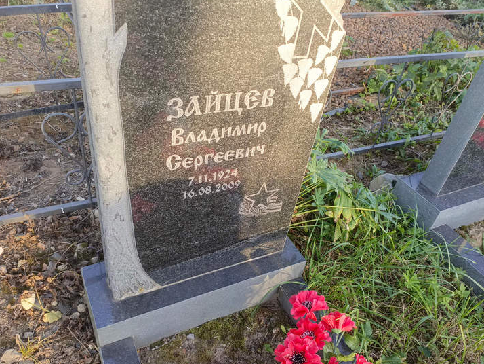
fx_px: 392
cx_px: 245
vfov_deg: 49.7
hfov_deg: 63.4
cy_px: 202
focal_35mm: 28
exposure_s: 1/120
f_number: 1.69
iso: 129
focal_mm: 4.76
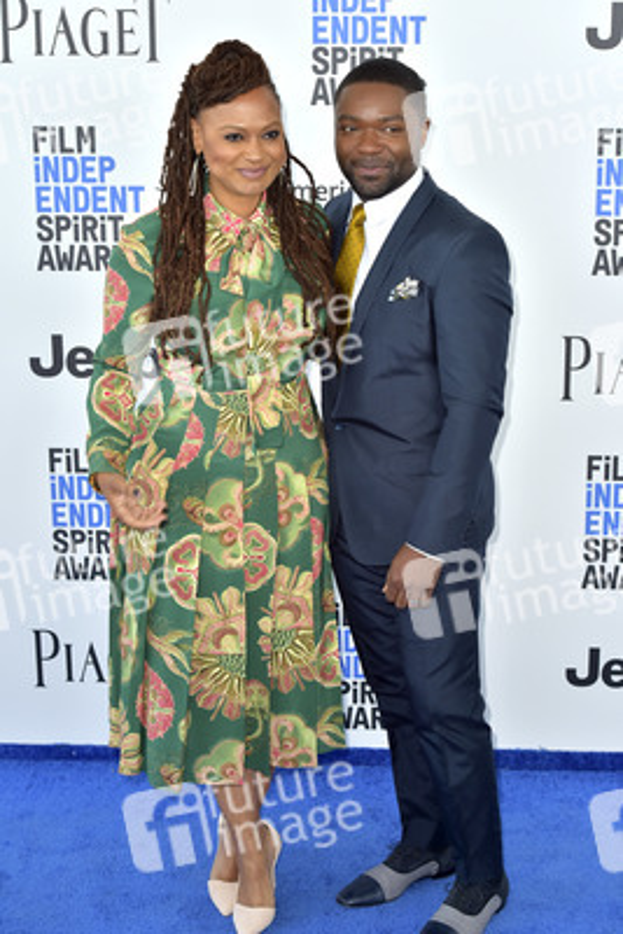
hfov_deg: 19.5
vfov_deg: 28.8
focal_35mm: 70
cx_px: 312
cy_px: 467
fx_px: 1815
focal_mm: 70
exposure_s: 1/320
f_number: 6.3
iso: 500
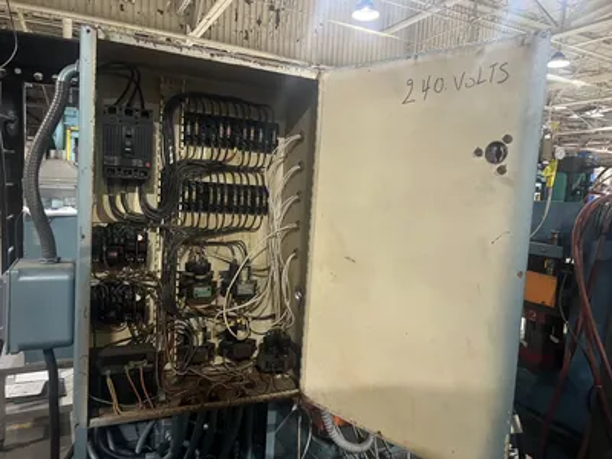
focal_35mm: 26
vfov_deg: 53.1
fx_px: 460
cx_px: 306
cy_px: 230
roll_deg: -2.9
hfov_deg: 67.3
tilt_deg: -7.2
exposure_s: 1/40
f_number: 1.5
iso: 500
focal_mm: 5.7
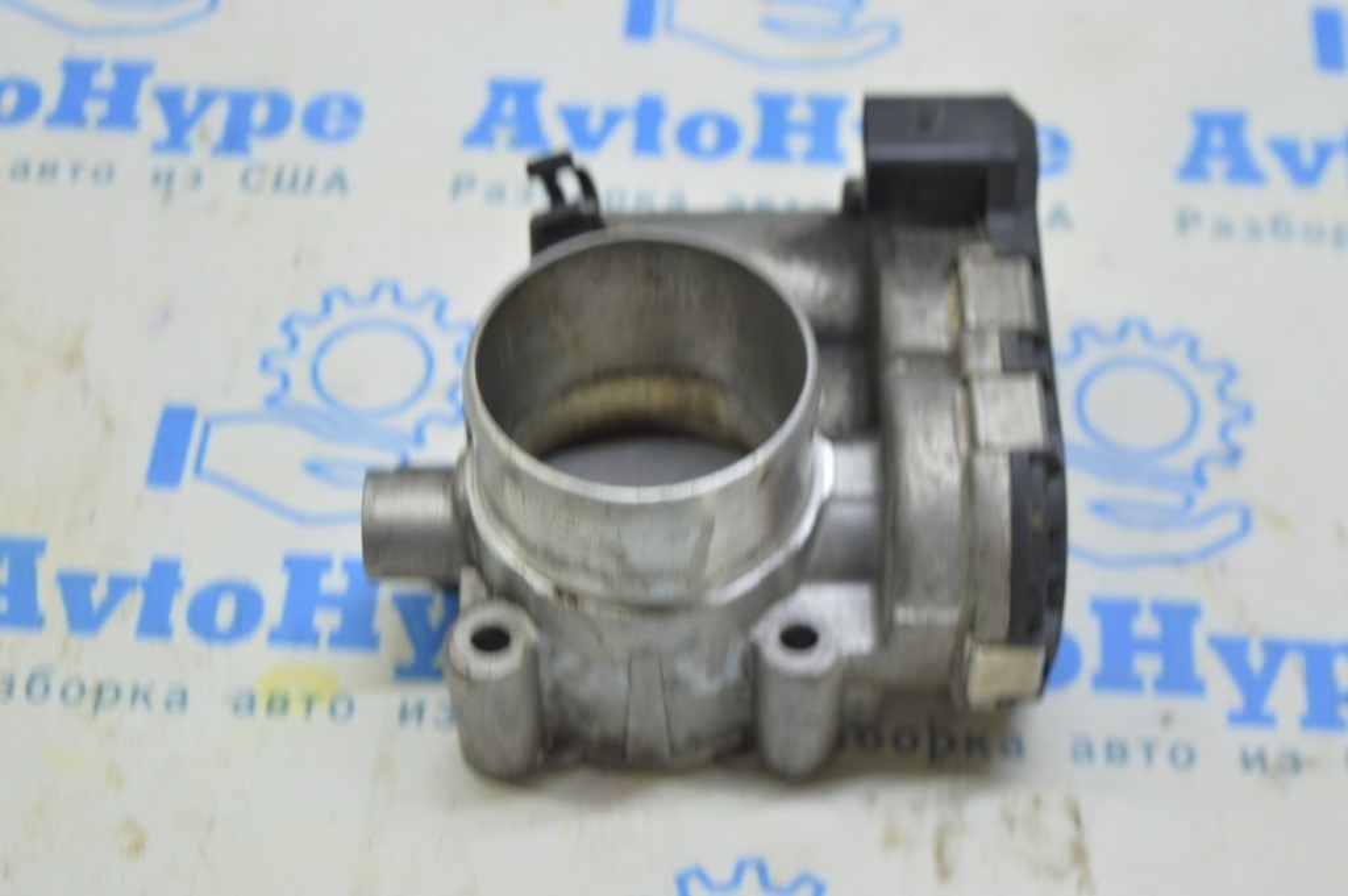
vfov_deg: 18.9
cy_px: 448
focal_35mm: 72
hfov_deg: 28.1
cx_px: 674
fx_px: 2694
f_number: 5.6
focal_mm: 48
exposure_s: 1/20
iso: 400
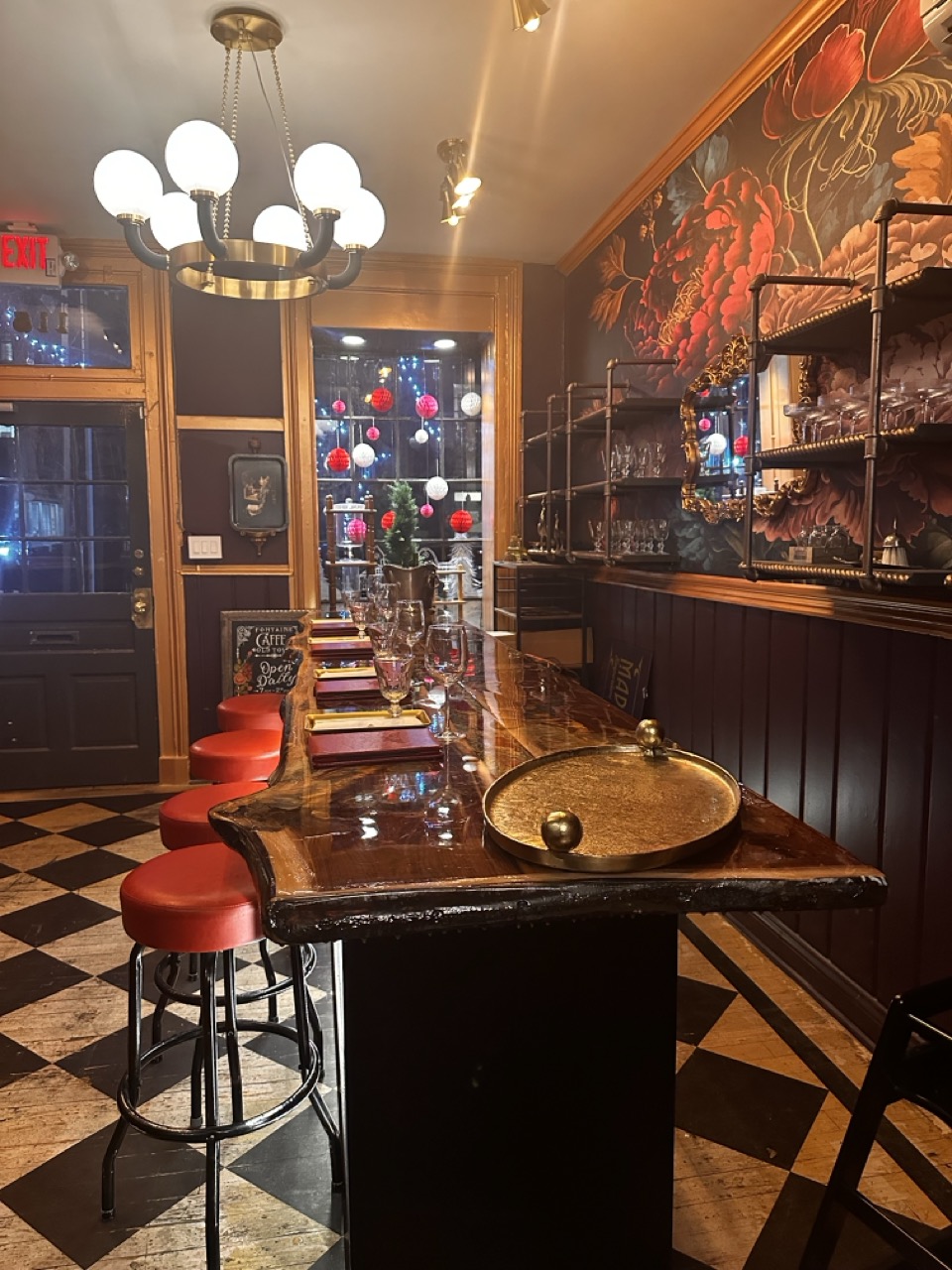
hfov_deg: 56.8
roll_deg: -0.1
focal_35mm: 24
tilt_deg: -5.5
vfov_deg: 71.6
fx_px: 880
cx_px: 476
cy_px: 635
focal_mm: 6.86
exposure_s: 1/60
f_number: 1.78
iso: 800
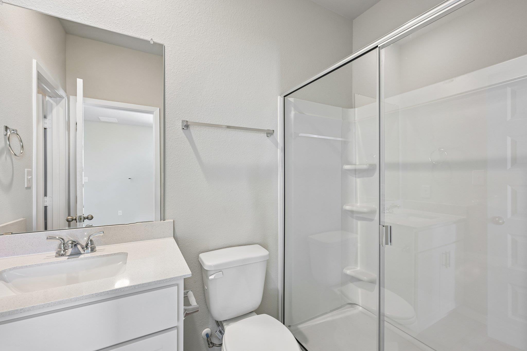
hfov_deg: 100.4
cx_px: 264
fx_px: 220
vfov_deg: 77.3
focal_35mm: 15
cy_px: 176
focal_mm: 15
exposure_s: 1/15
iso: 360
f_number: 6.7
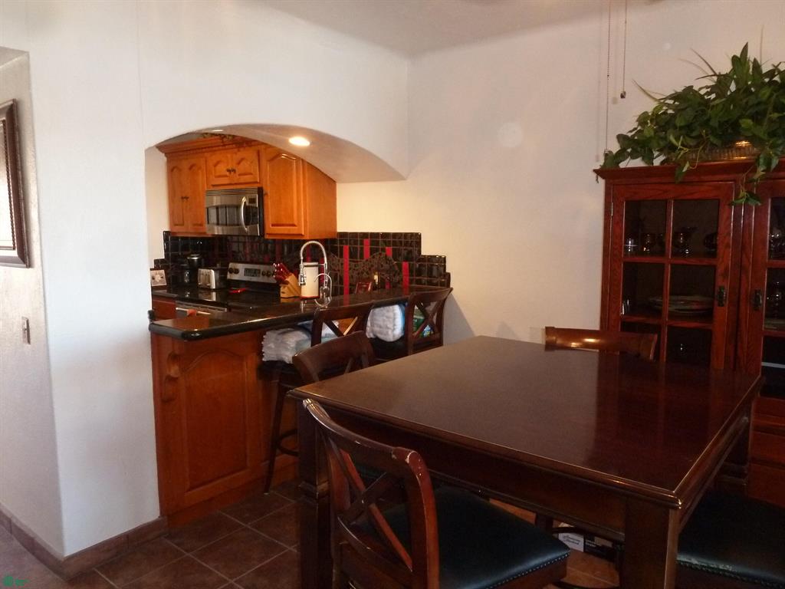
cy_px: 294
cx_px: 392
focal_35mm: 25
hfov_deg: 69.4
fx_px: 567
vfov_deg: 54.9
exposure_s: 1/30
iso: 400
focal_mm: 4.1
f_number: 3.3
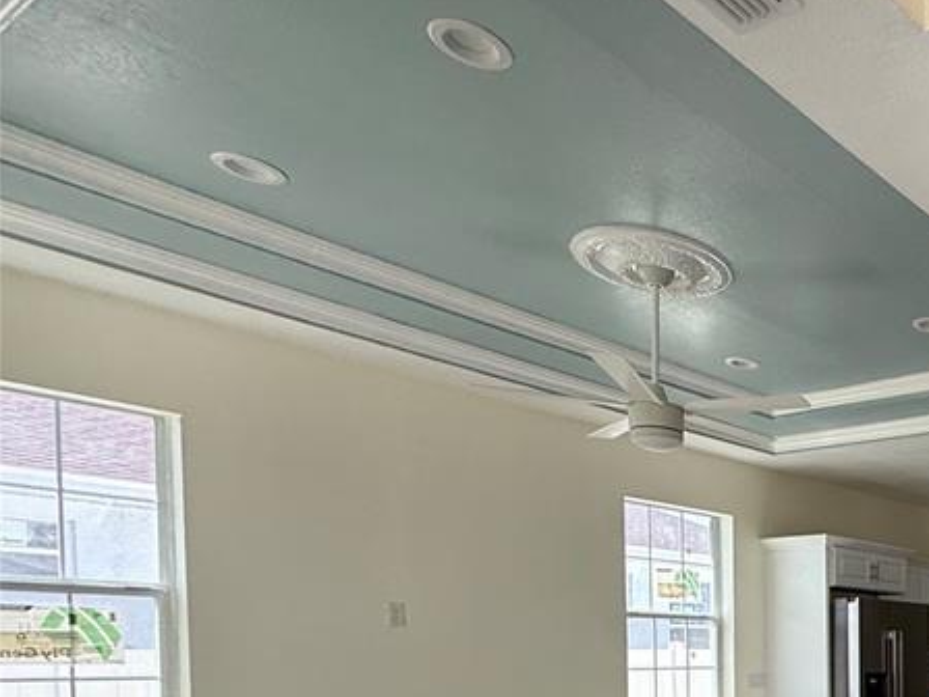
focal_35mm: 32
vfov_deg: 39.4
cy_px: 682
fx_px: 859
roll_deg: -0.8
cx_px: 1060
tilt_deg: -1.8
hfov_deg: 42.3
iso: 64
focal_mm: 2.22
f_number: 2.2
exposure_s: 1/191
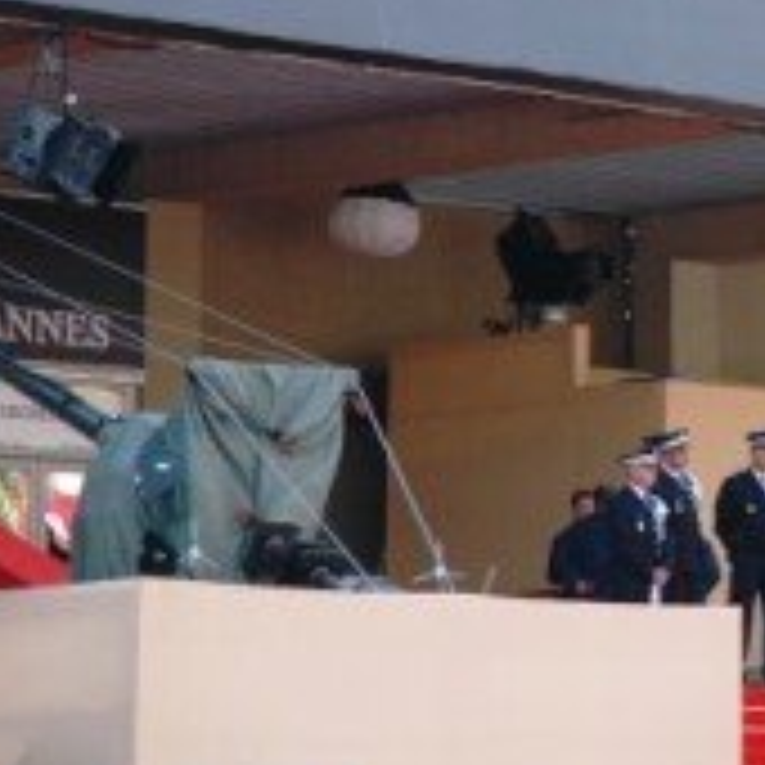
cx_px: 983
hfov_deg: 7.2
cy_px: 227
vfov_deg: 7.2
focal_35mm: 242
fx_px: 6051
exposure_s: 1/160
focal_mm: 70
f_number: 6.3
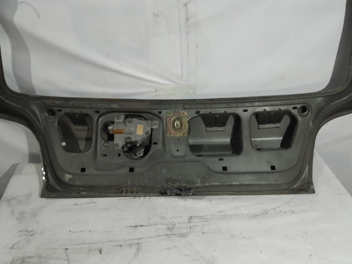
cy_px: 132
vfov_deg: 53.1
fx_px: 264
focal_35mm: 26
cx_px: 176
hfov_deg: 67.3
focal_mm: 3.98
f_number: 1.8
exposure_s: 1/24
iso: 500
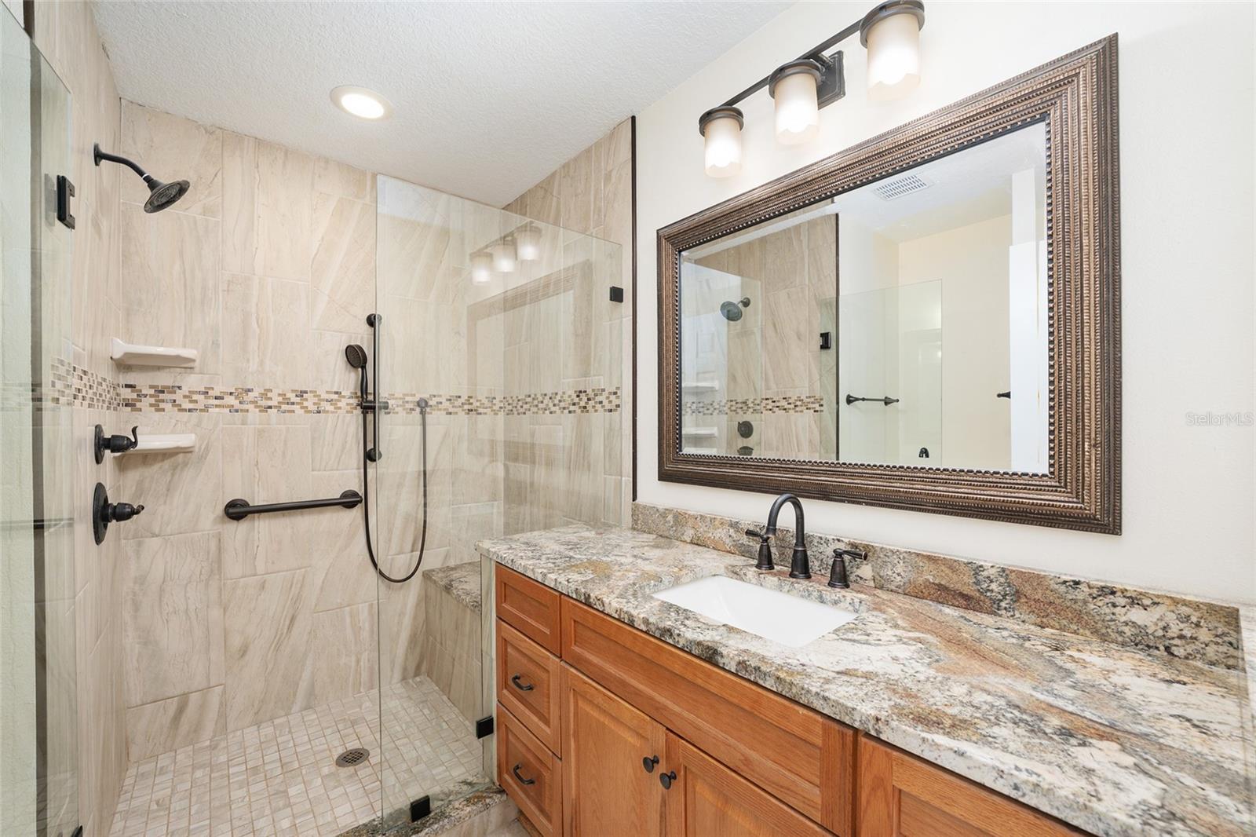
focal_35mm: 14
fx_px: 488
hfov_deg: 104.3
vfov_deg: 81.2
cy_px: 418
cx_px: 628
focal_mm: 14
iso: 500
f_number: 7.1
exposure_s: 1/3
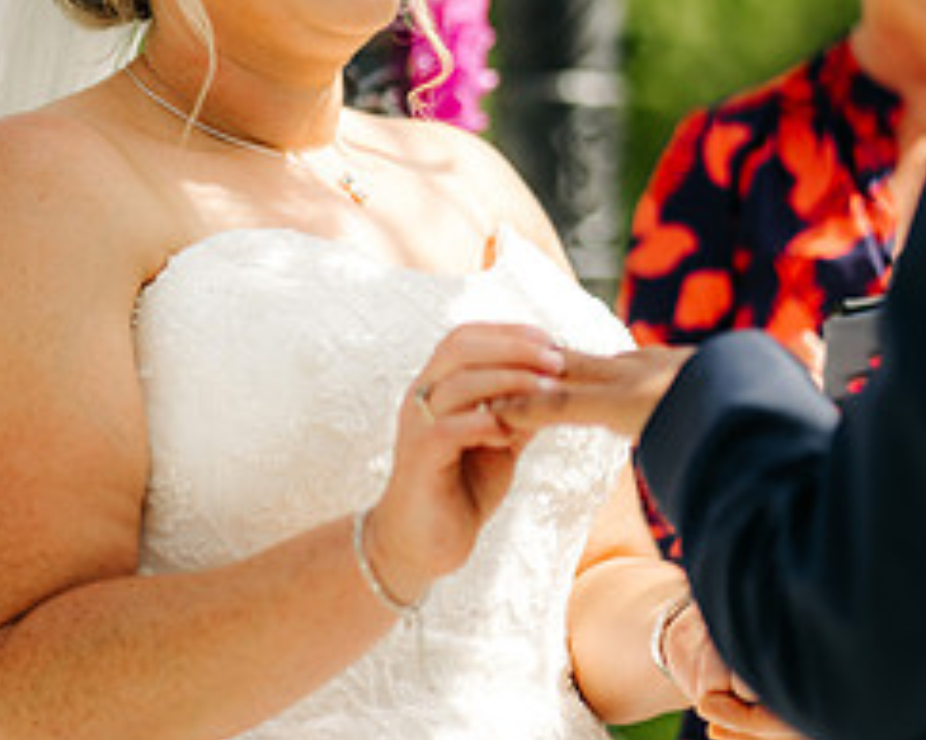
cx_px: 366
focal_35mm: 148
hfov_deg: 13.0
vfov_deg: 10.4
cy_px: 236
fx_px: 4053
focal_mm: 85
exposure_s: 1/4000
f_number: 2
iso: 100
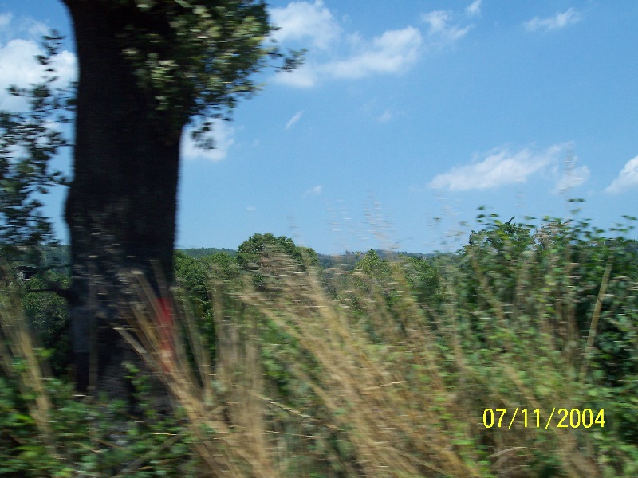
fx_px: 700
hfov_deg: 49.0
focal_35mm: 38
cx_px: 319
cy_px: 239
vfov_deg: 37.7
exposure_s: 1/500
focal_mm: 8
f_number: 4.8
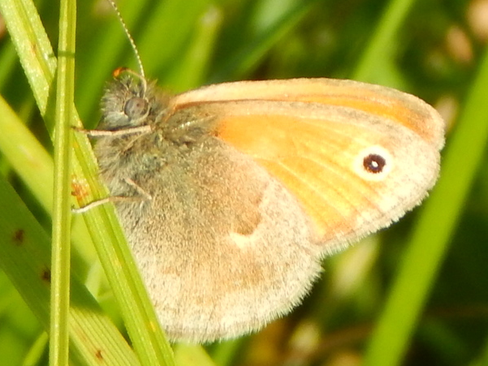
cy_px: 164
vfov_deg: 3.3
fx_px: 6303
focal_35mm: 447
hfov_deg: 4.4
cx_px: 237
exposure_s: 1/320
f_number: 5.7
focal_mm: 56.5
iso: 125
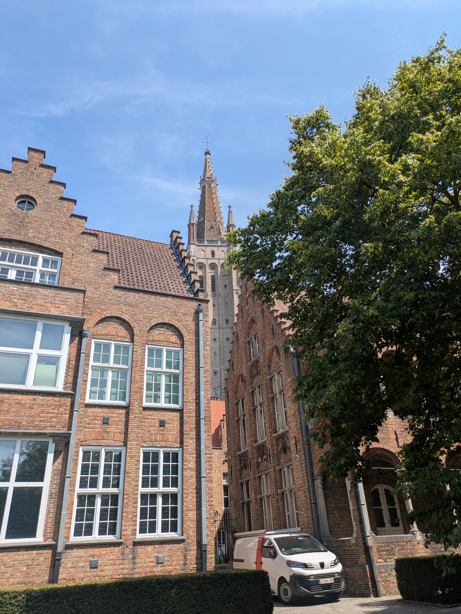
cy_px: 307
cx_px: 230
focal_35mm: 25
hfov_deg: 54.9
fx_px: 444
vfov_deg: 69.4
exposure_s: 1/1292
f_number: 1.89
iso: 41
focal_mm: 5.43
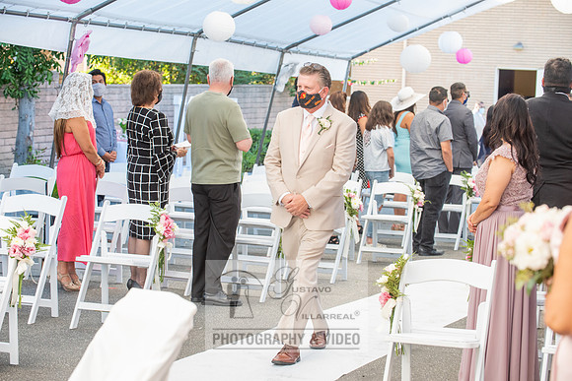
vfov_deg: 13.1
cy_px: 190
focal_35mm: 104
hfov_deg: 19.6
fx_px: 1659
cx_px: 286
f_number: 5.6
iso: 640
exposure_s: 1/125
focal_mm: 102
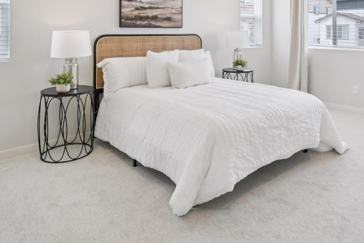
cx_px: 223
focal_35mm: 28
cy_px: 26
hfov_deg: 64.7
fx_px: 283
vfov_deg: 42.7
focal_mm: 10
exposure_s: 1/25
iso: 800
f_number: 8
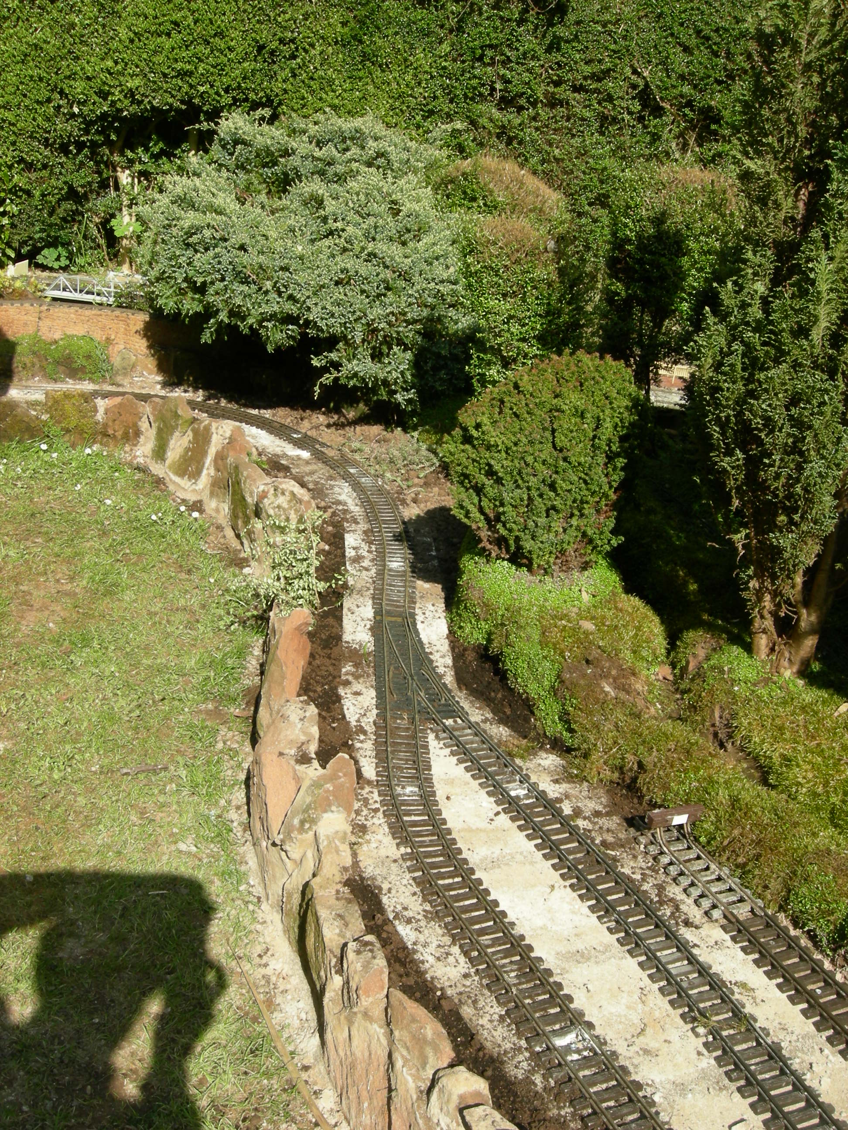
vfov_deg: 51.4
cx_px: 424
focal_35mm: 36
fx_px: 1176
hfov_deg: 39.7
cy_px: 565
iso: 64
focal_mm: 7.5
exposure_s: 1/190
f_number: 6
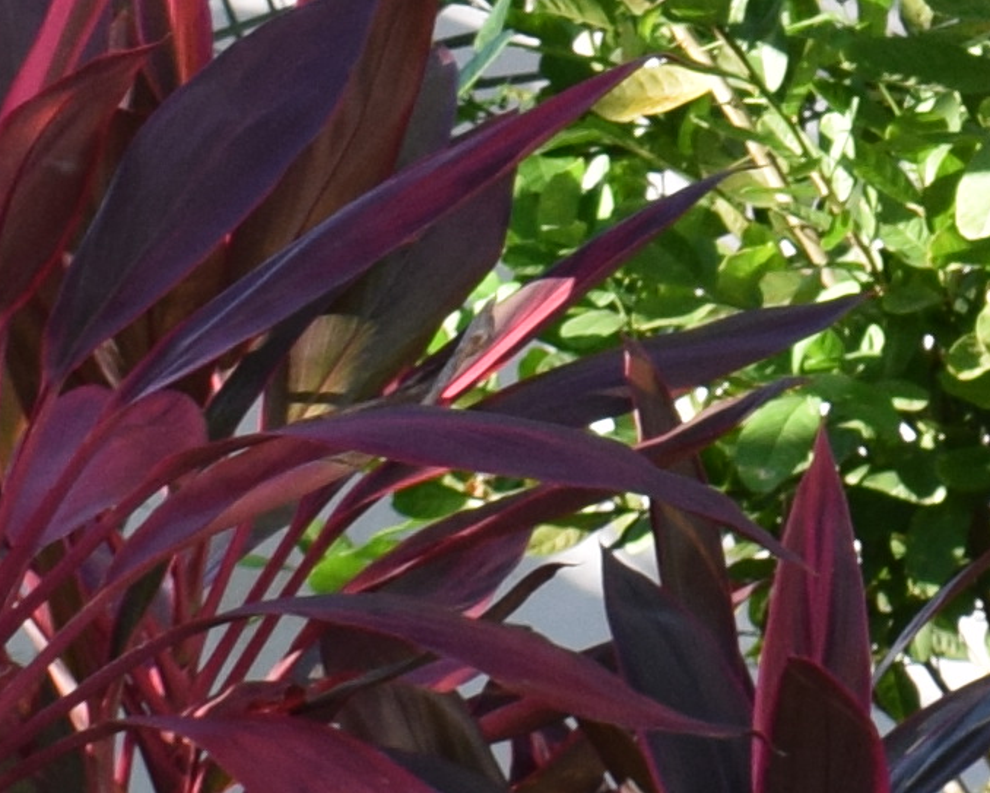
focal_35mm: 336
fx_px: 9854
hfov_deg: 5.7
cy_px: -294
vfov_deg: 4.6
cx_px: 1219
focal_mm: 27
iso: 400
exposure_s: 1/160
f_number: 6.3
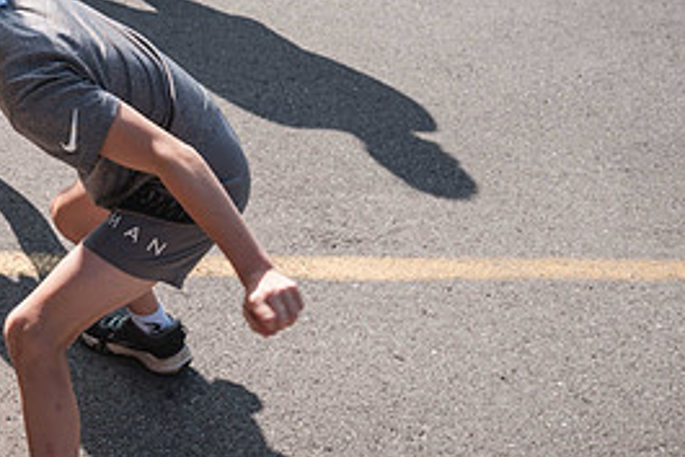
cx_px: -67
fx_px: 1371
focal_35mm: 72
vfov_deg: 18.8
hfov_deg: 25.9
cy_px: 101
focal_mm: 30
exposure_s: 1/320
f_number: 6.3
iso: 100
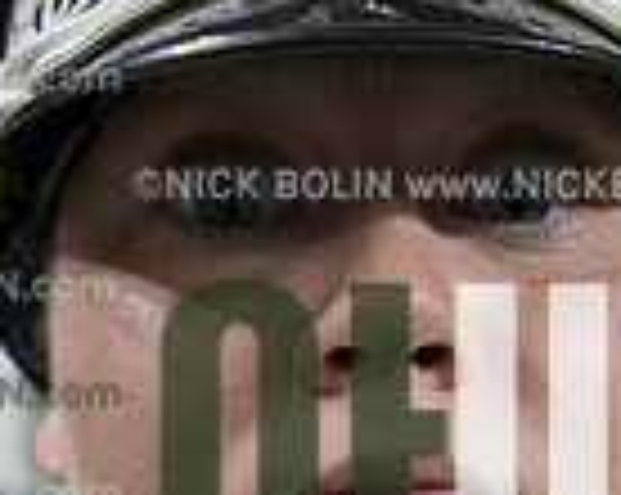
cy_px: 497
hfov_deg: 20.0
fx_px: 1744
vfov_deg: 15.8
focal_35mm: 95
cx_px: 477
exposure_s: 1/640
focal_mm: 24
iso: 1250
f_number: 2.8
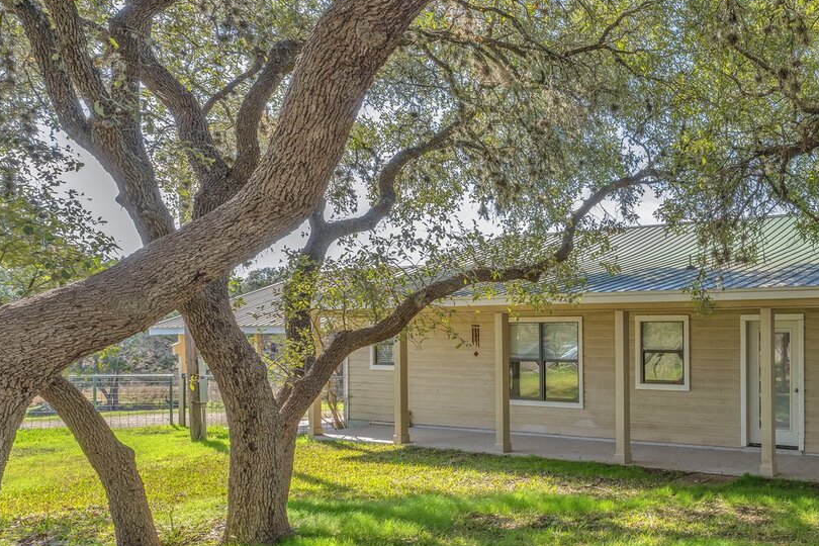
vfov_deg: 45.9
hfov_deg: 54.9
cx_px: 767
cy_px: 353
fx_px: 637
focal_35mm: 28
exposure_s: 1/30
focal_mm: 14
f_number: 10
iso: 100
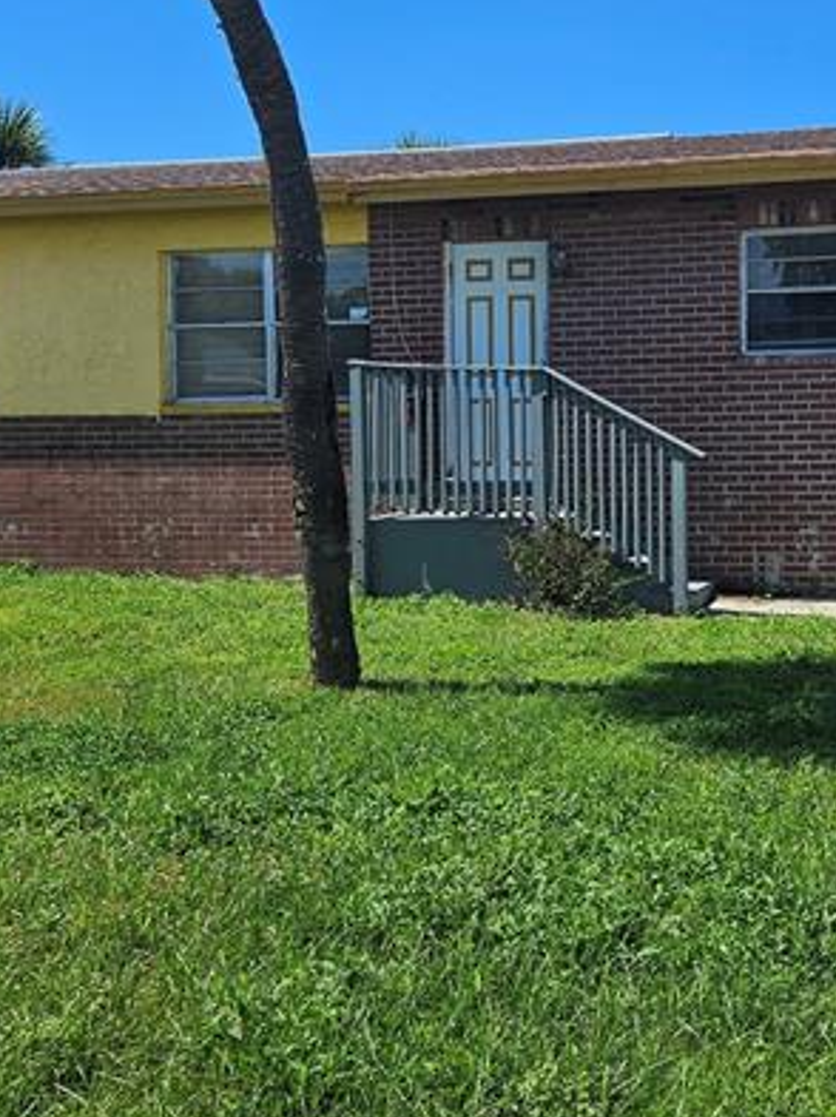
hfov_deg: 31.1
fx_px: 1451
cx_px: 702
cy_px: 472
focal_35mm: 45
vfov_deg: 42.0
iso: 25
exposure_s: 1/1915
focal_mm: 5.4
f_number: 1.8
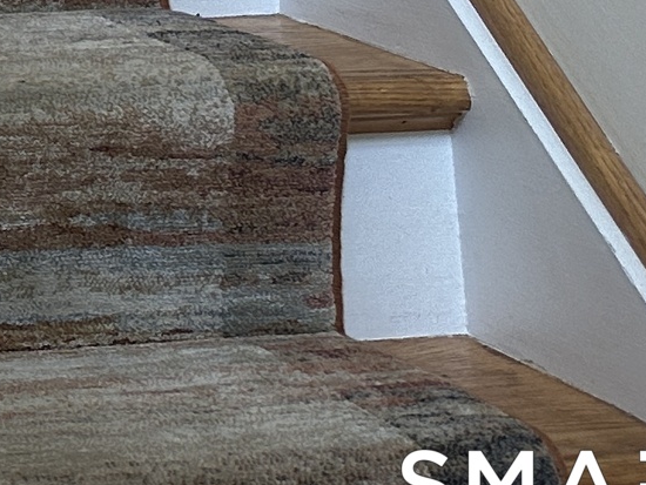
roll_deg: +0.7
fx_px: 2502
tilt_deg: +8.3
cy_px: -808
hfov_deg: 12.0
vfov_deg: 9.4
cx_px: -868
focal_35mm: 134
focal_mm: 6.86
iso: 100
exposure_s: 1/120
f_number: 1.78
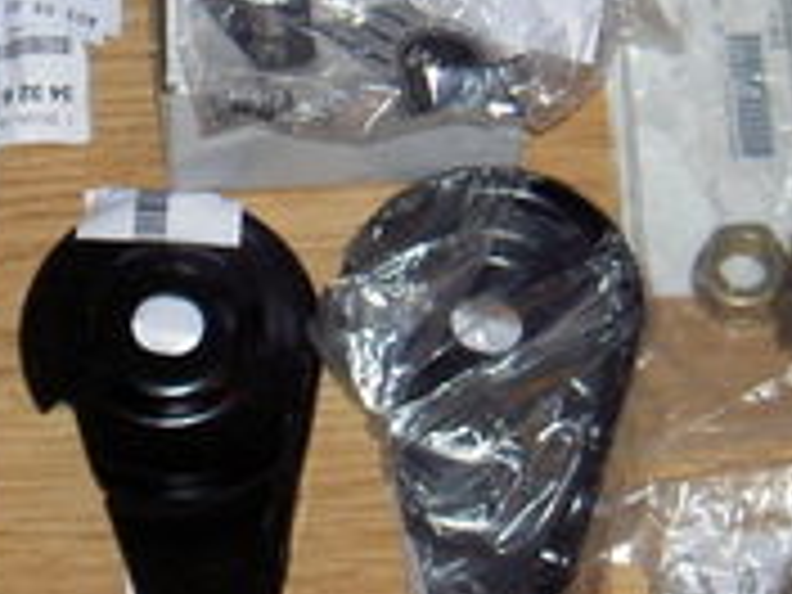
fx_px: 4576
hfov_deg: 9.9
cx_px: 148
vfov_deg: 7.4
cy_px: 18
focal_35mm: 200
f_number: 3.3
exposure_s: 1/60
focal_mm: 11.3
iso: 200
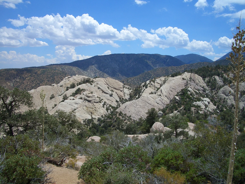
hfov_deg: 52.6
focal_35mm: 35
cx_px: 122
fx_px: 248
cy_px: 92
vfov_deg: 40.7
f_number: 4.3
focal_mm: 5.8
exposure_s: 1/1000
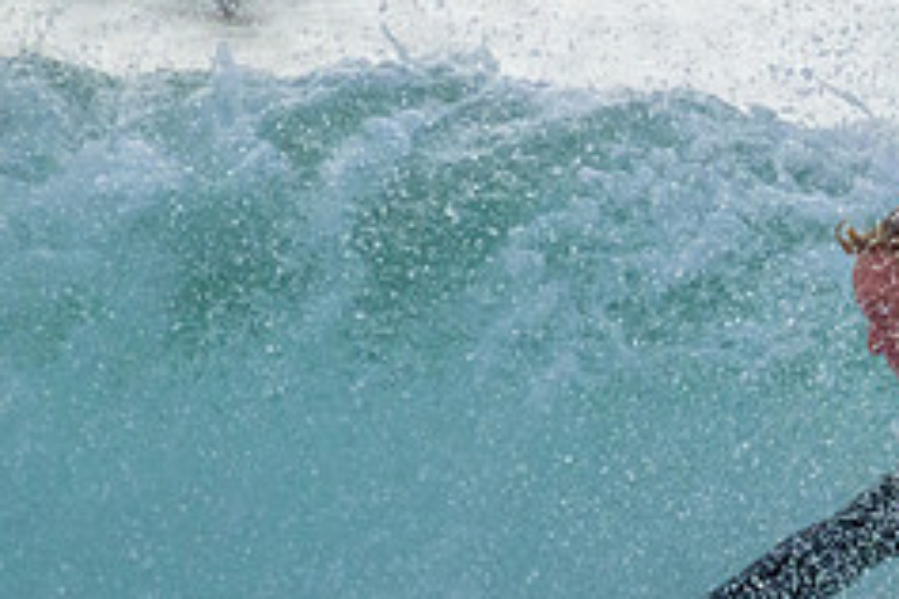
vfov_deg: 0.5
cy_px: 467
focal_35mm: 2654
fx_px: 66271
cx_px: 1206
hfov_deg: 0.8
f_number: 11
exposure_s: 1/2000
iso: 4500
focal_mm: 800
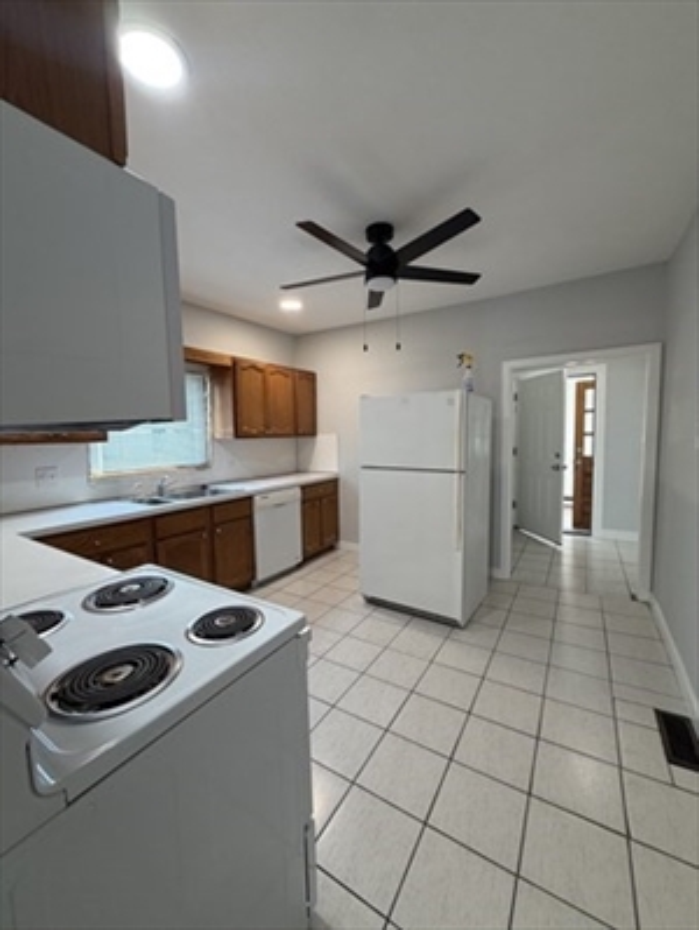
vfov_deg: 102.0
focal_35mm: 14
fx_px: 376
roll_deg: +1.4
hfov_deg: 85.8
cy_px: 465
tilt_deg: -4.9
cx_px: 350
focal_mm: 2.22
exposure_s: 1/120
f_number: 2.2
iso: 125
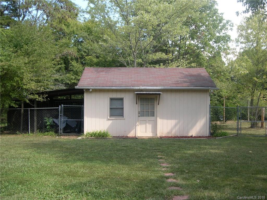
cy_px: 100
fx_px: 293
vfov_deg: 37.7
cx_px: 134
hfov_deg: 49.0
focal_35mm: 38
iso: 100
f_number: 2.8
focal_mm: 8
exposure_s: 1/314
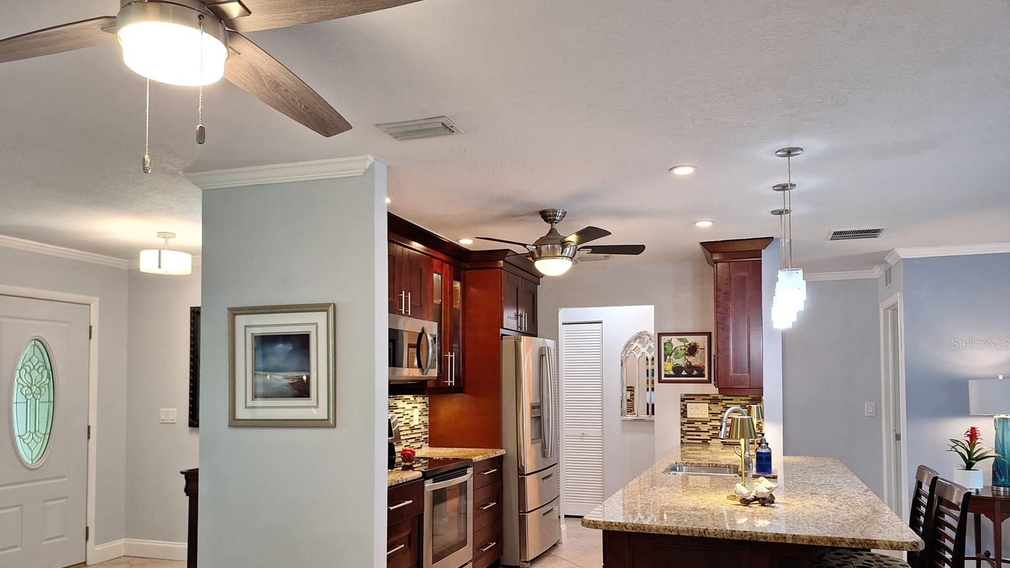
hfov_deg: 71.9
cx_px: 489
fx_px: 696
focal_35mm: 26
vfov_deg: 44.1
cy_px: 343
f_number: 1.8
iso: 160
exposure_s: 1/40
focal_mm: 5.54
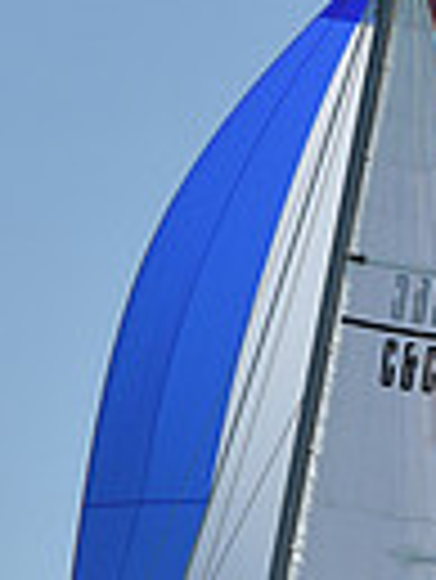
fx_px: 6673
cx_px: 187
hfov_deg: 3.7
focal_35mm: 398
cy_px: 625
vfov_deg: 5.0
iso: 250
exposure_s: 1/1250
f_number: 9
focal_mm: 92
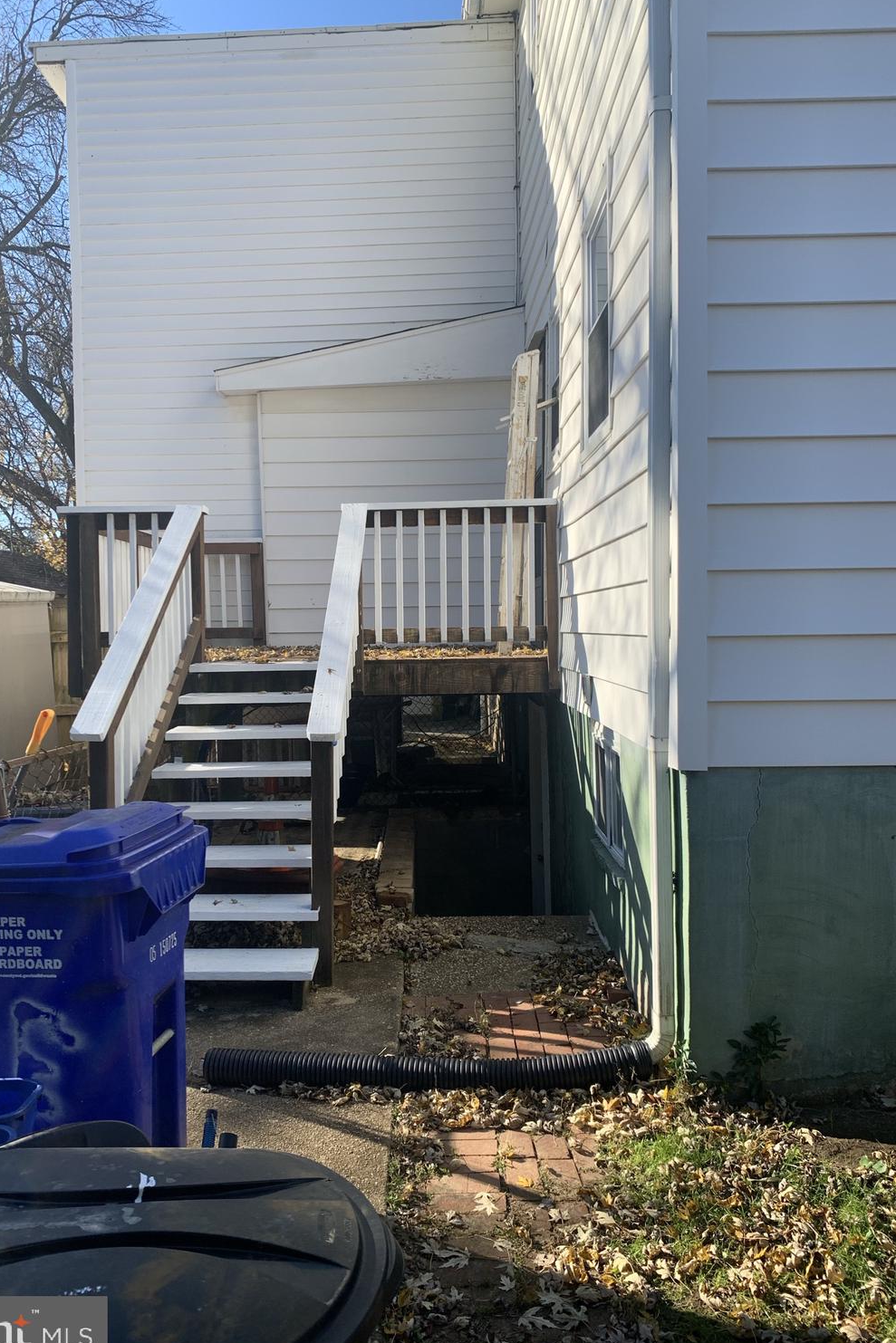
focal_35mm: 28
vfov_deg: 65.5
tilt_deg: -1.8
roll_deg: +0.5
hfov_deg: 46.3
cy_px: 675
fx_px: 1045
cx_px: 403
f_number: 1.8
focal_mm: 4.25
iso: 25
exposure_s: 1/1001
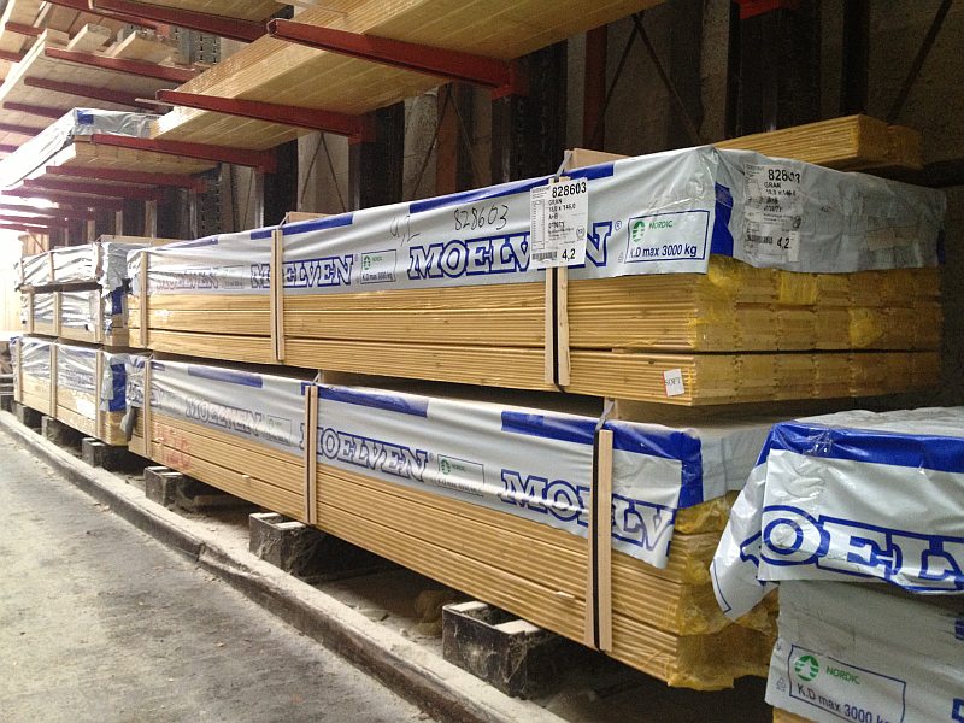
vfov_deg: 40.7
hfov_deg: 52.6
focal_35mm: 35
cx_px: 482
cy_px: 362
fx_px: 975
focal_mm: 4.28
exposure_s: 1/20
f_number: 2.4
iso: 250
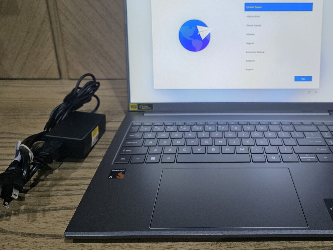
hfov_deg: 54.6
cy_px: 87
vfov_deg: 42.5
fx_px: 317
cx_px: 213
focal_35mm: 33
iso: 200
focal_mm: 6.3
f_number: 1.7
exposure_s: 1/100
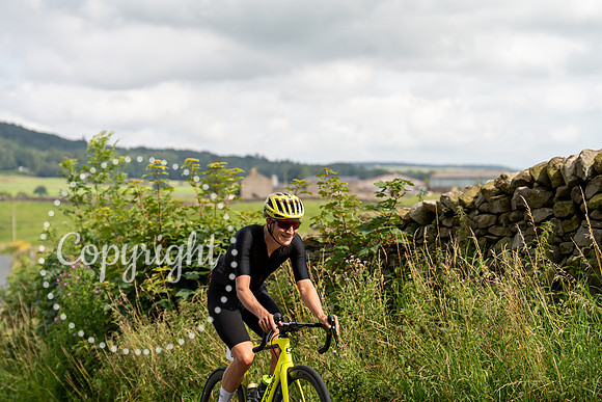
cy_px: 201
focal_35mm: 102
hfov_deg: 20.0
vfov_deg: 13.4
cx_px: 301
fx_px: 1706
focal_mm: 102
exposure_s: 1/1000
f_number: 4
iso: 100
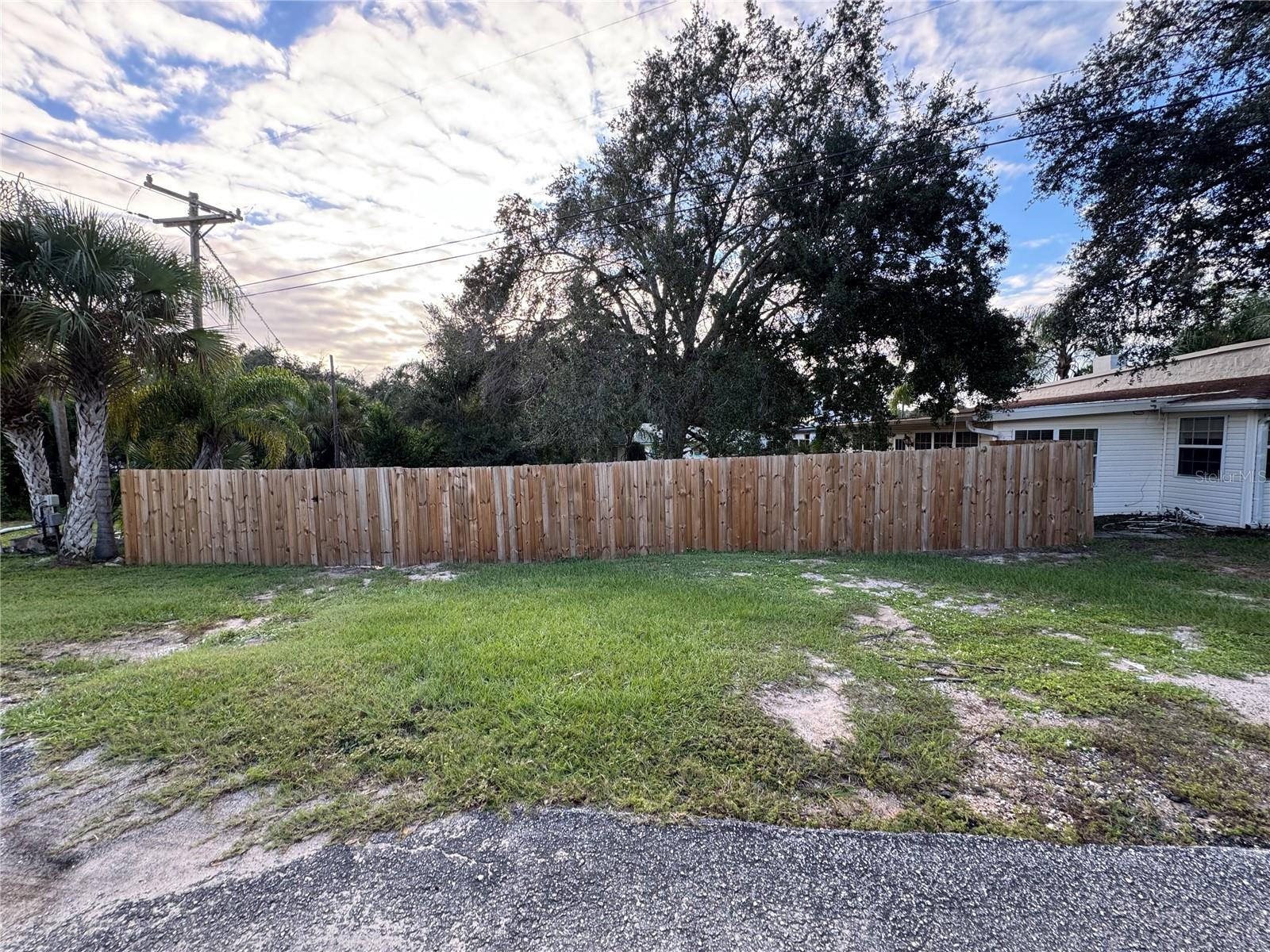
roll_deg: +1.2
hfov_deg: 102.1
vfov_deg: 85.7
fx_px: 514
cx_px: 635
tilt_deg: -4.8
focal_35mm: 14
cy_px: 476
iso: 40
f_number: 2.2
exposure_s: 1/100
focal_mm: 2.22
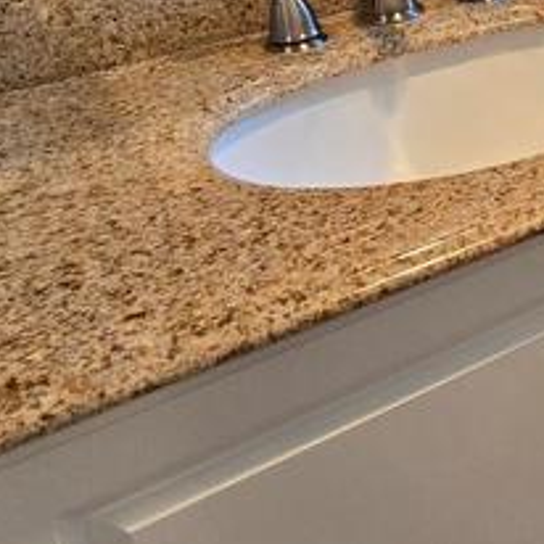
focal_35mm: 57
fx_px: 1013
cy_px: -92
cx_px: 874
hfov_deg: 22.7
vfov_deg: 26.9
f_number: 2.2
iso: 320
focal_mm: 2.2
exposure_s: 1/60
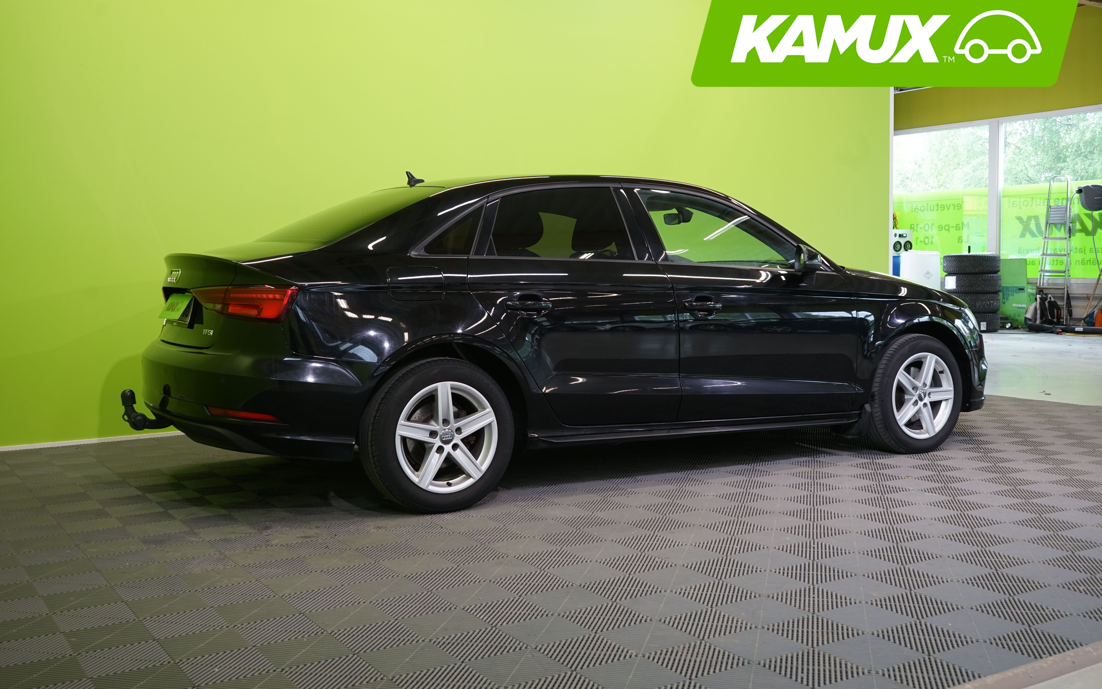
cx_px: 551
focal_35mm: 37
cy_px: 326
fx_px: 1111
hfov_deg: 52.7
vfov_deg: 34.4
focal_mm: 36
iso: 500
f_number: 6.3
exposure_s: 1/30
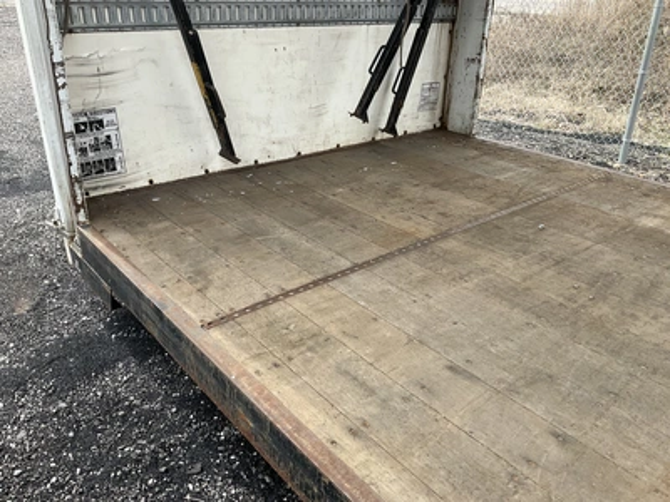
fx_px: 561
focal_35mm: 29
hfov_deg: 61.7
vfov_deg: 48.2
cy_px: 251
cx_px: 335
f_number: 1.8
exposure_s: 1/500
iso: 25
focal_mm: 3
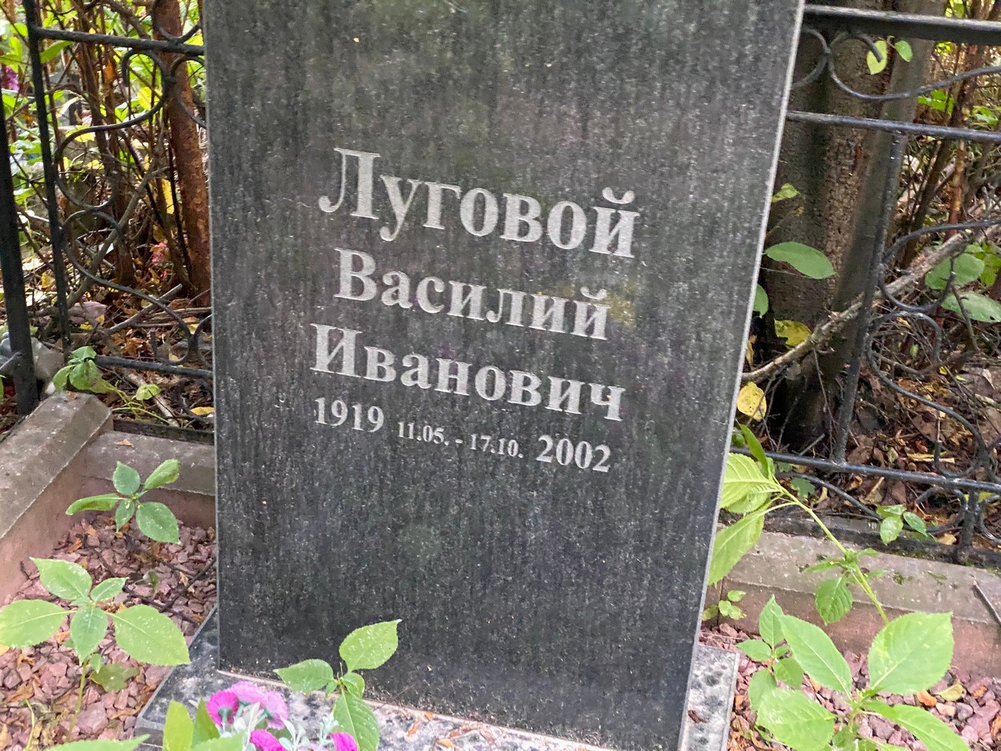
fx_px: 1504
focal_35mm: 52
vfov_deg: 28.0
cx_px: 500
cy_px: 376
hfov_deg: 36.8
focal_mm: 6
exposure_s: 1/35
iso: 800
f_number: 2
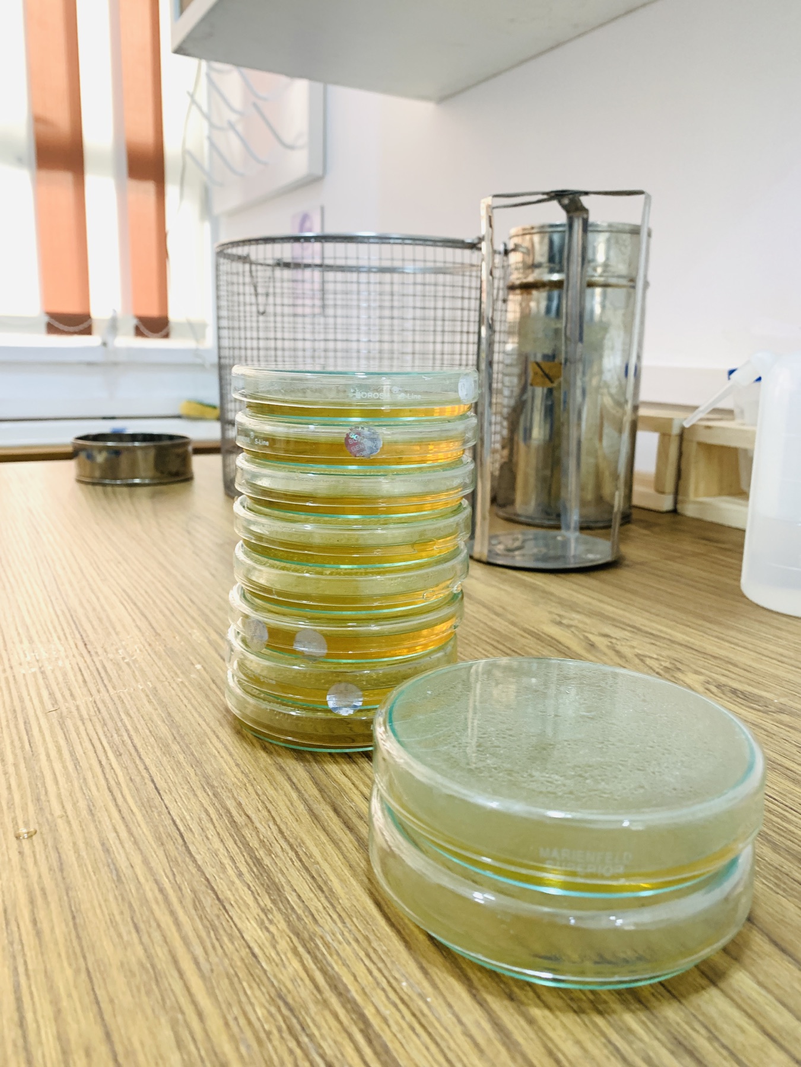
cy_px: 534
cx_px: 400
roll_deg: -0.9
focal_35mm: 26
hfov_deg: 53.1
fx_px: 802
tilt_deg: -11.2
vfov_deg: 67.3
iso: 320
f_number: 1.8
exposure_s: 1/60
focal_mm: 4.25
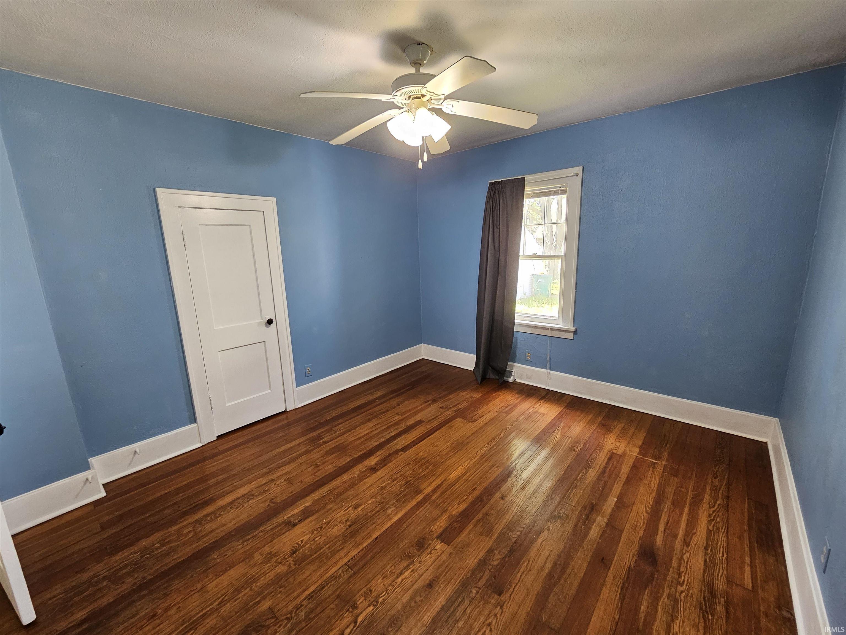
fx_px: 318
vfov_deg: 89.9
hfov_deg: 106.2
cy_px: 318
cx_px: 423
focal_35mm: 13
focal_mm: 2.2
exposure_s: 1/60
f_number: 2.2
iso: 200
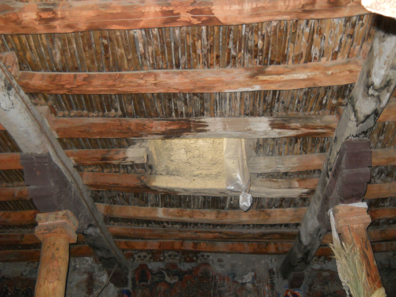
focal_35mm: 41
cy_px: 148
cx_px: 198
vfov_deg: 35.1
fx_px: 469
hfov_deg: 45.8
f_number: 3.1
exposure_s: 1/30
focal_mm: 6.72
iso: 400
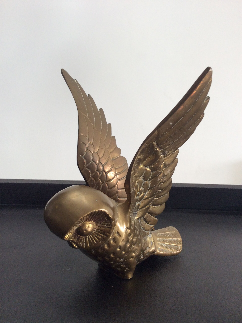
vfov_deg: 56.9
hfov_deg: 44.1
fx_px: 299
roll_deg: -1.9
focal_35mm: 32
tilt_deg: -7.0
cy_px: 162
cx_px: 121
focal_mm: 3.3
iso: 50
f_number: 2.4
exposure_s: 1/100
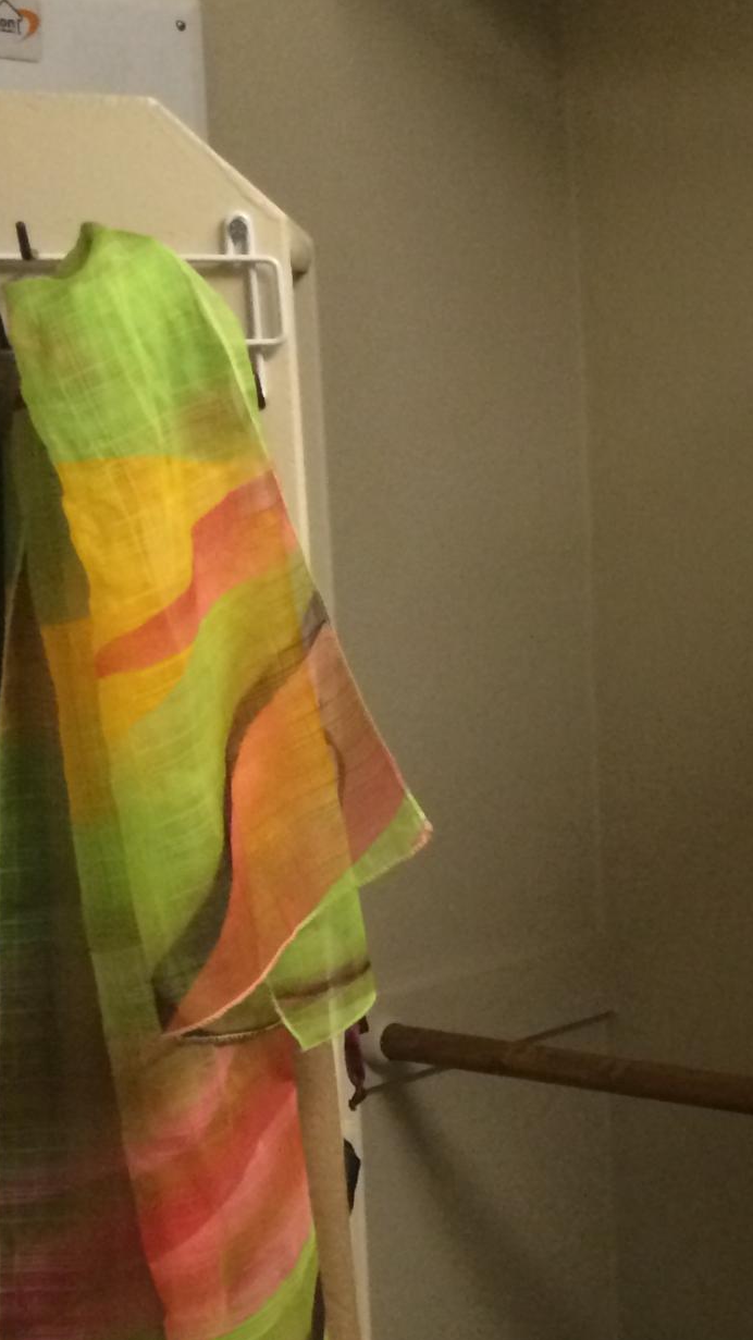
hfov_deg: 13.6
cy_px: 786
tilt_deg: -9.9
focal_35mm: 77
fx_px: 2735
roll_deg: +0.0
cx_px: 1465
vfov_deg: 27.5
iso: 250
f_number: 2.2
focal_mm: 4.15
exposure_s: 1/30
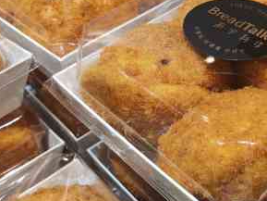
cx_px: 176
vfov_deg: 22.9
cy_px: 38
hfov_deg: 30.5
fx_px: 486
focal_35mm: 63
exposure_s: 1/100
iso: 80
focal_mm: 4.75
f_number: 1.8
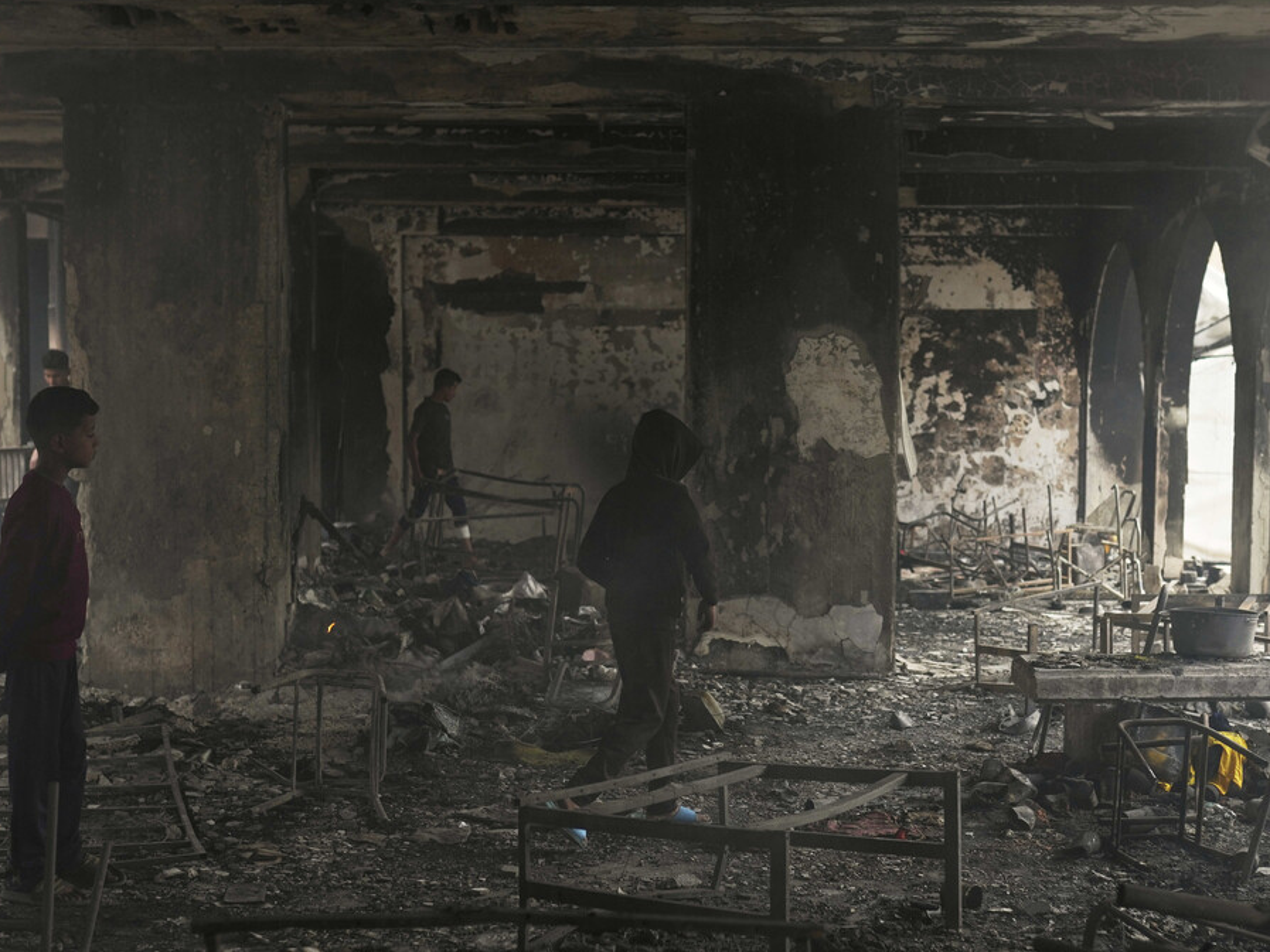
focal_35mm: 60
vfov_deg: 24.4
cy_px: 575
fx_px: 2202
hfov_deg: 32.2
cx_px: 692
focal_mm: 35
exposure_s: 1/800
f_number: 2.5
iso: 250
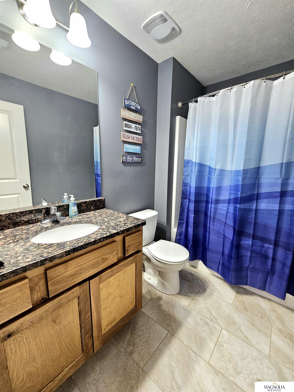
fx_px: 147
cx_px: 147
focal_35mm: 13
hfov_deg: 89.9
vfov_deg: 106.2
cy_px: 196
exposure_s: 1/40
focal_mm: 2.2
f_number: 2.2
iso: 320
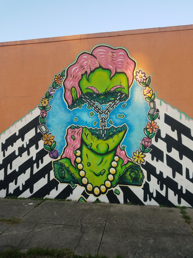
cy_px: 129
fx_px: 193
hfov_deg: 53.1
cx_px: 96
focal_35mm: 26
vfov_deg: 67.3
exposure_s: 1/330
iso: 50
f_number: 1.7
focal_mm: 4.2
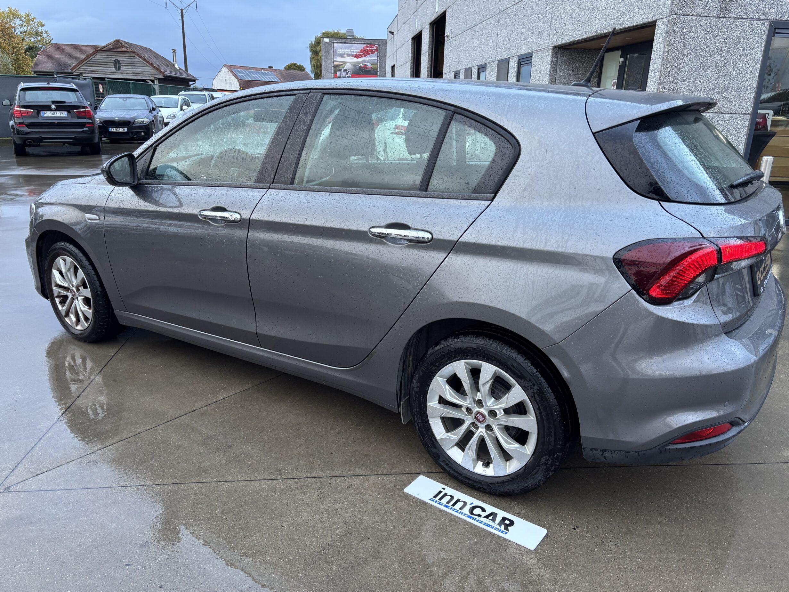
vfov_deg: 51.4
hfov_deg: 65.3
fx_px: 615
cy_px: 304
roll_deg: -1.8
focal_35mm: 27
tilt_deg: -18.5
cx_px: 395
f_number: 1.6
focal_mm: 5.96
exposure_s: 1/100
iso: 125
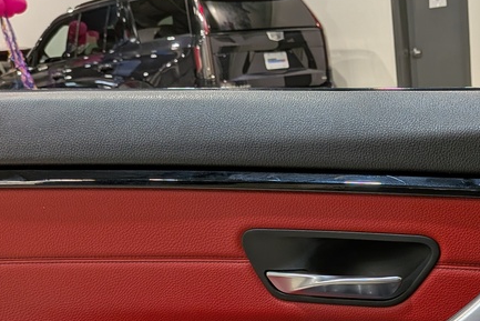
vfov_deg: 22.0
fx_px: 787
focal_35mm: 59
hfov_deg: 33.2
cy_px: 339
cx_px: 362
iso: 28
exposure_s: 1/209
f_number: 1.7
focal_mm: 4.53
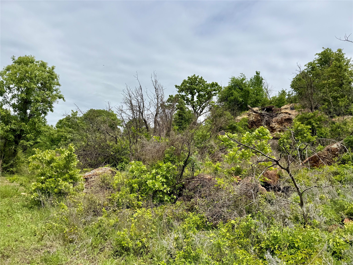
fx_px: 245
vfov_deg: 56.8
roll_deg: -3.5
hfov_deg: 71.6
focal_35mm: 24
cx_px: 176
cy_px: 132
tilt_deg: +4.8
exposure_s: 1/8130
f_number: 1.78
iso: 80
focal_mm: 6.76
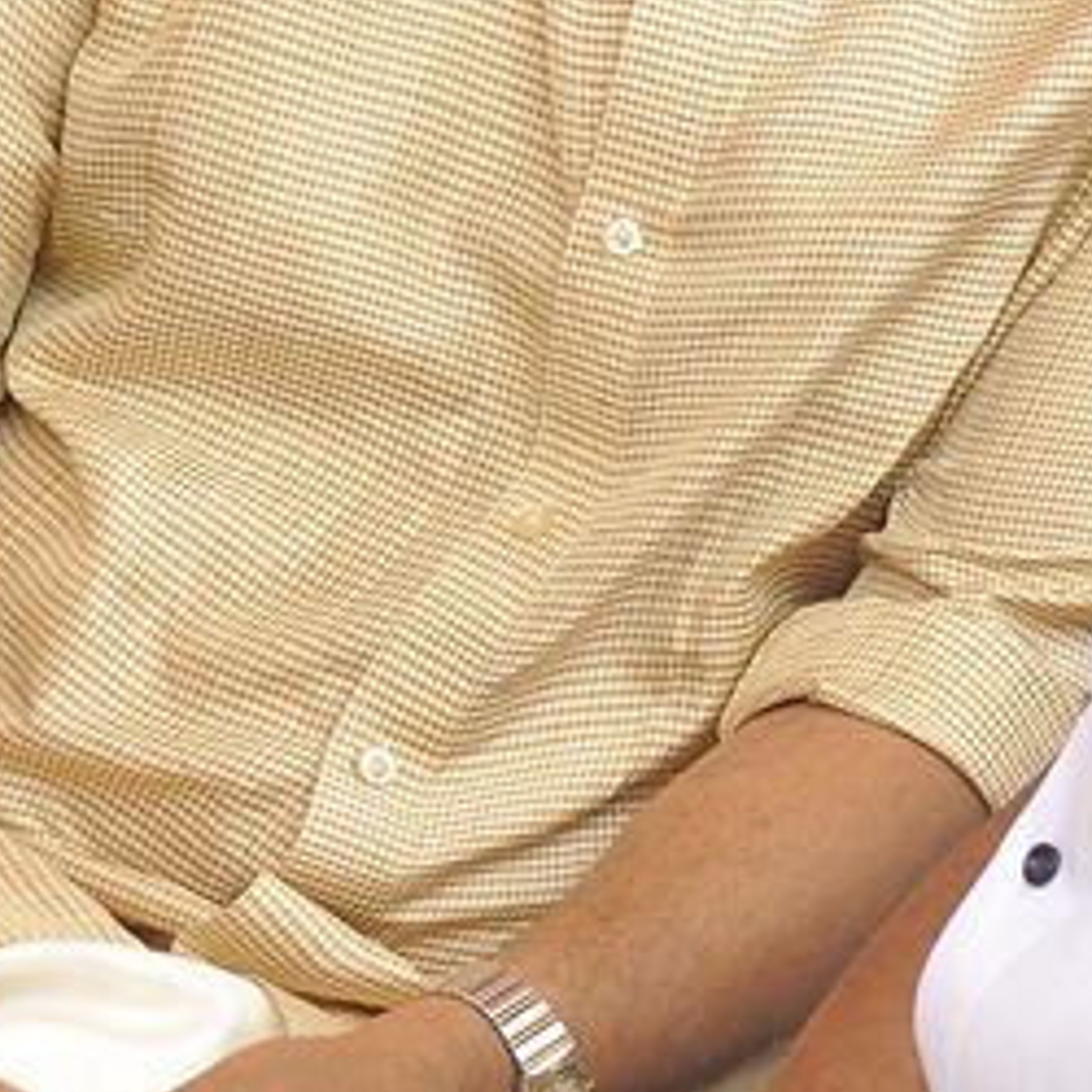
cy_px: -149
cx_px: 2031
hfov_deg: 5.9
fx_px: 10422
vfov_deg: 6.0
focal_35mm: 292
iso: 250
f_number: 7.1
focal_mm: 56
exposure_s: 1/125
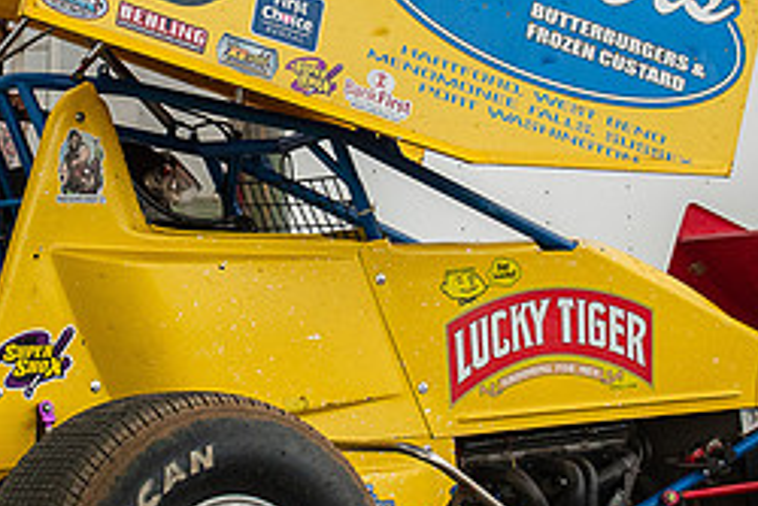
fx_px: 3940
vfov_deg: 7.4
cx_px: 200
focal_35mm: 187
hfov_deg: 11.0
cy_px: 189
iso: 640
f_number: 5.6
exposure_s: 1/250
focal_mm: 36
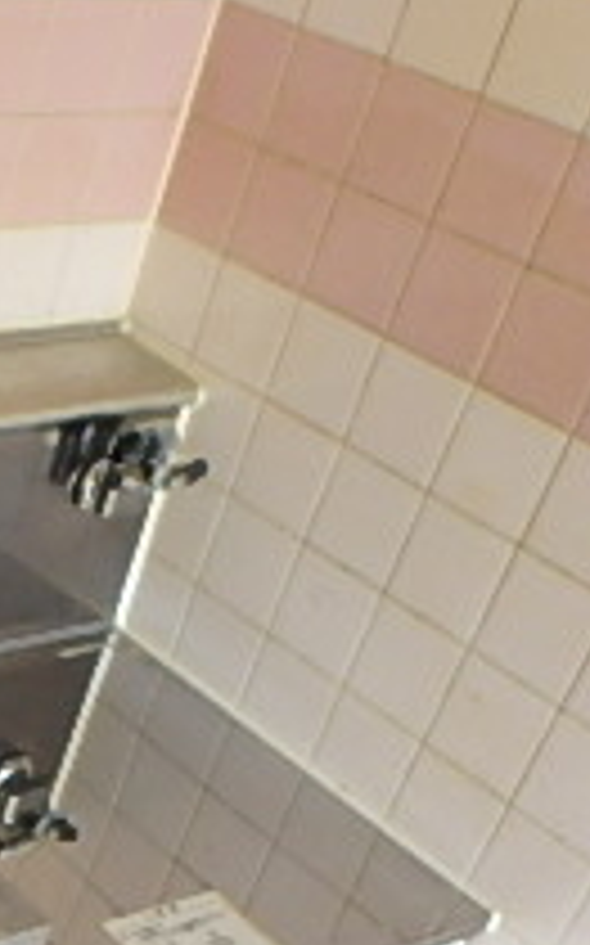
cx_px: -414
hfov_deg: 16.5
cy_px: 990
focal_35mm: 68
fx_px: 1752
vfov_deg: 28.0
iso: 250
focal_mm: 3.7
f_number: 3.5
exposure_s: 1/30
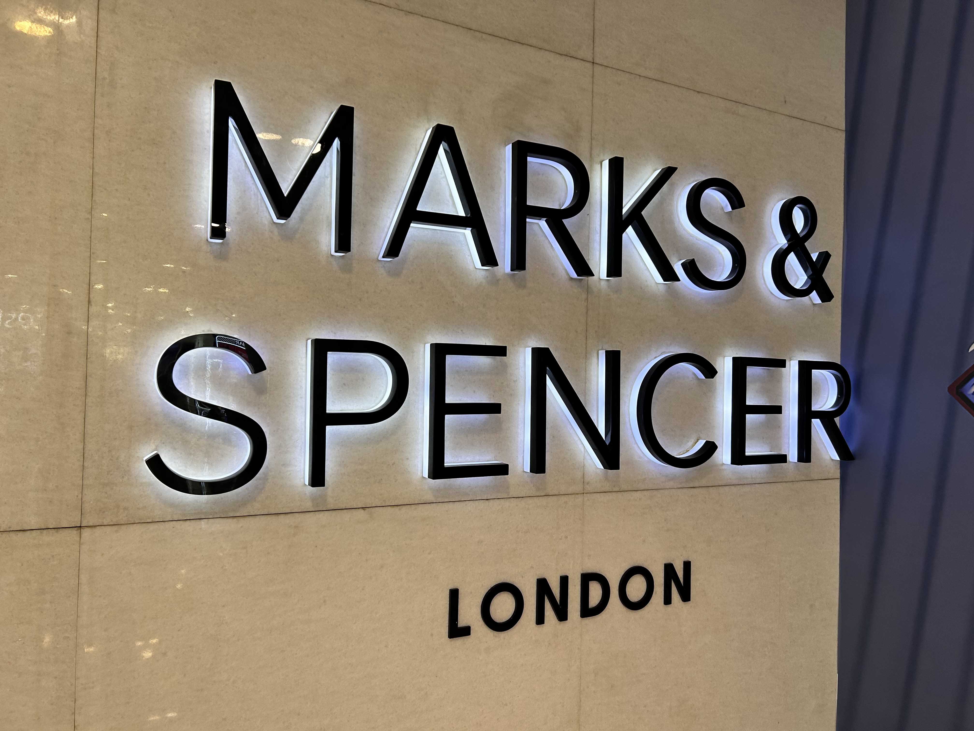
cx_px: 487
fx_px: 732
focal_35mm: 26
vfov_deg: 53.1
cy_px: 366
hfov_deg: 67.3
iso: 100
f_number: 1.5
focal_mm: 5.7
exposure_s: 1/100
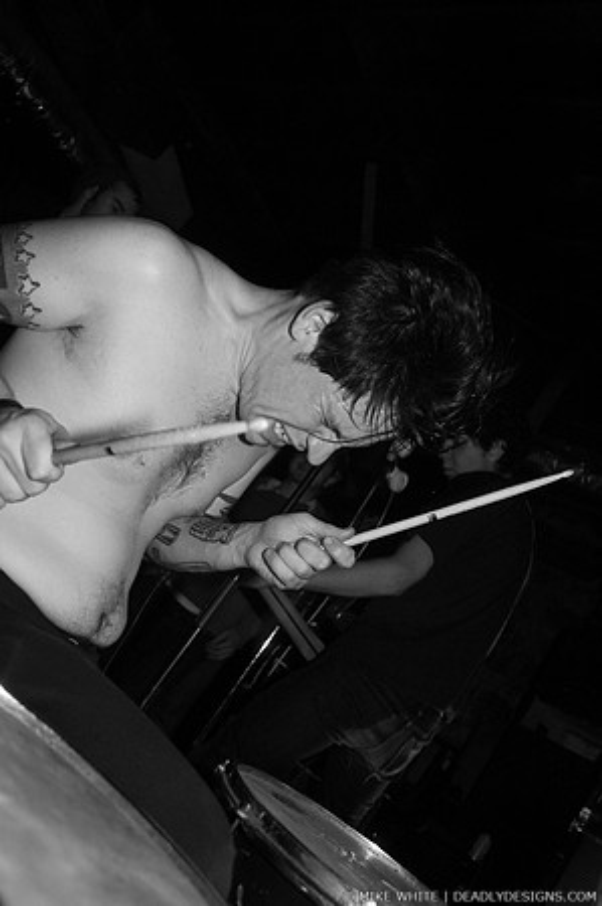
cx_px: 301
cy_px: 453
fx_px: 754
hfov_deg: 43.5
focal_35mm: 30
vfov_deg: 62.0
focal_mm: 20
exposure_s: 1/20
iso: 800
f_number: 3.2
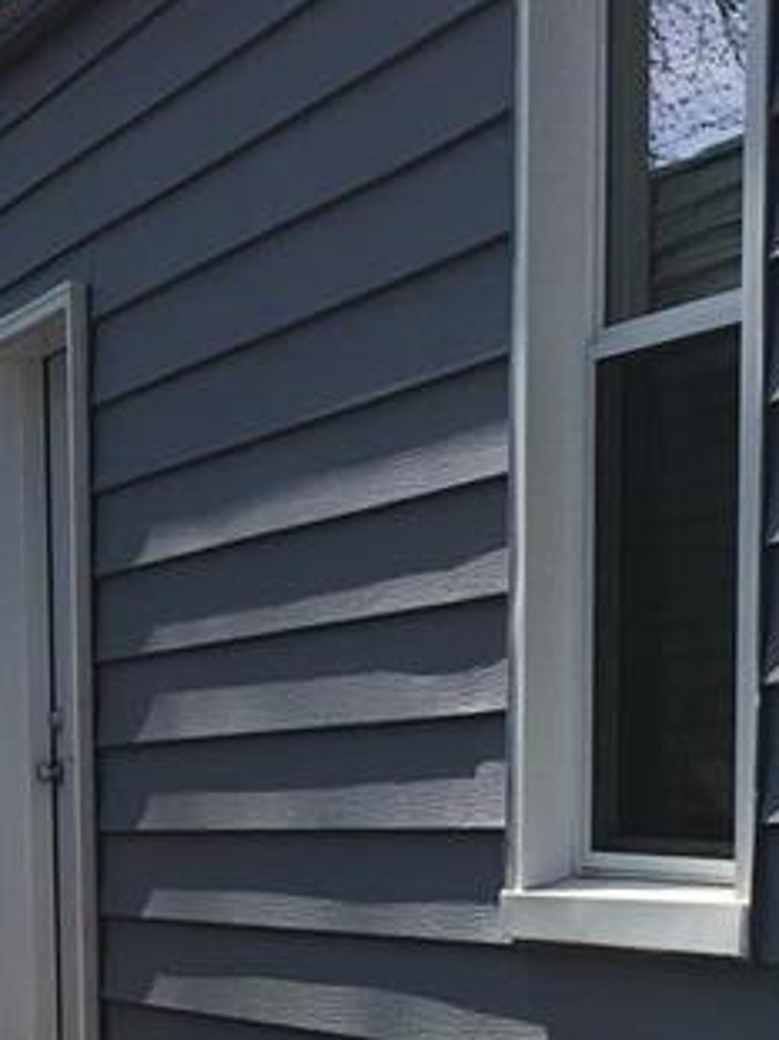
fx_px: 3363
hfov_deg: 13.2
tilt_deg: -6.3
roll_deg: +2.5
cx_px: 187
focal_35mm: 112
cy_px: 1060
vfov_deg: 17.2
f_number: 2.2
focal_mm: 4.15
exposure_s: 1/1923
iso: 25
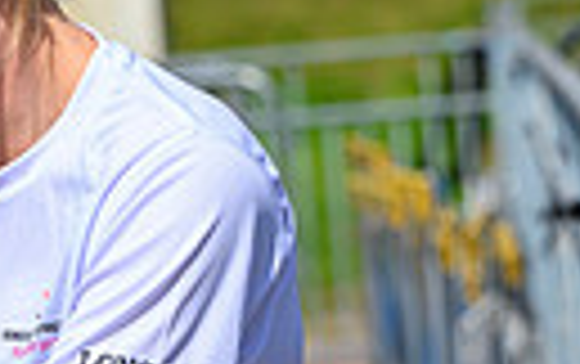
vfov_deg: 2.9
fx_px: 7265
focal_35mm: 459
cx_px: -517
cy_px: 281
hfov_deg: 4.5
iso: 320
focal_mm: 100
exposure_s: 1/3200
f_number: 5
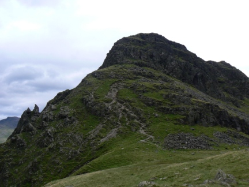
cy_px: 94
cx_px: 124
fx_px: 259
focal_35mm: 36
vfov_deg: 39.7
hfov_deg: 51.4
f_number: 5.6
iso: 80
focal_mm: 6
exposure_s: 1/160
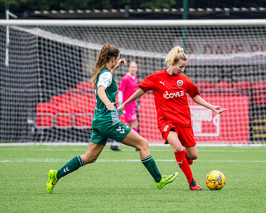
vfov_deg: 2.8
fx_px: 4369
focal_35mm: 555
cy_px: 100
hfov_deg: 3.5
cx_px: 154
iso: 800
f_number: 4
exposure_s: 1/1250
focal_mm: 280
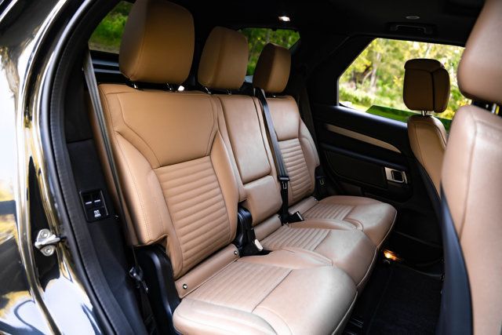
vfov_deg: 53.2
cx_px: 251
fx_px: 335
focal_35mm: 24
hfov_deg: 73.7
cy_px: 168
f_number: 2.8
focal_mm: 24
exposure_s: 1/200
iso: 640
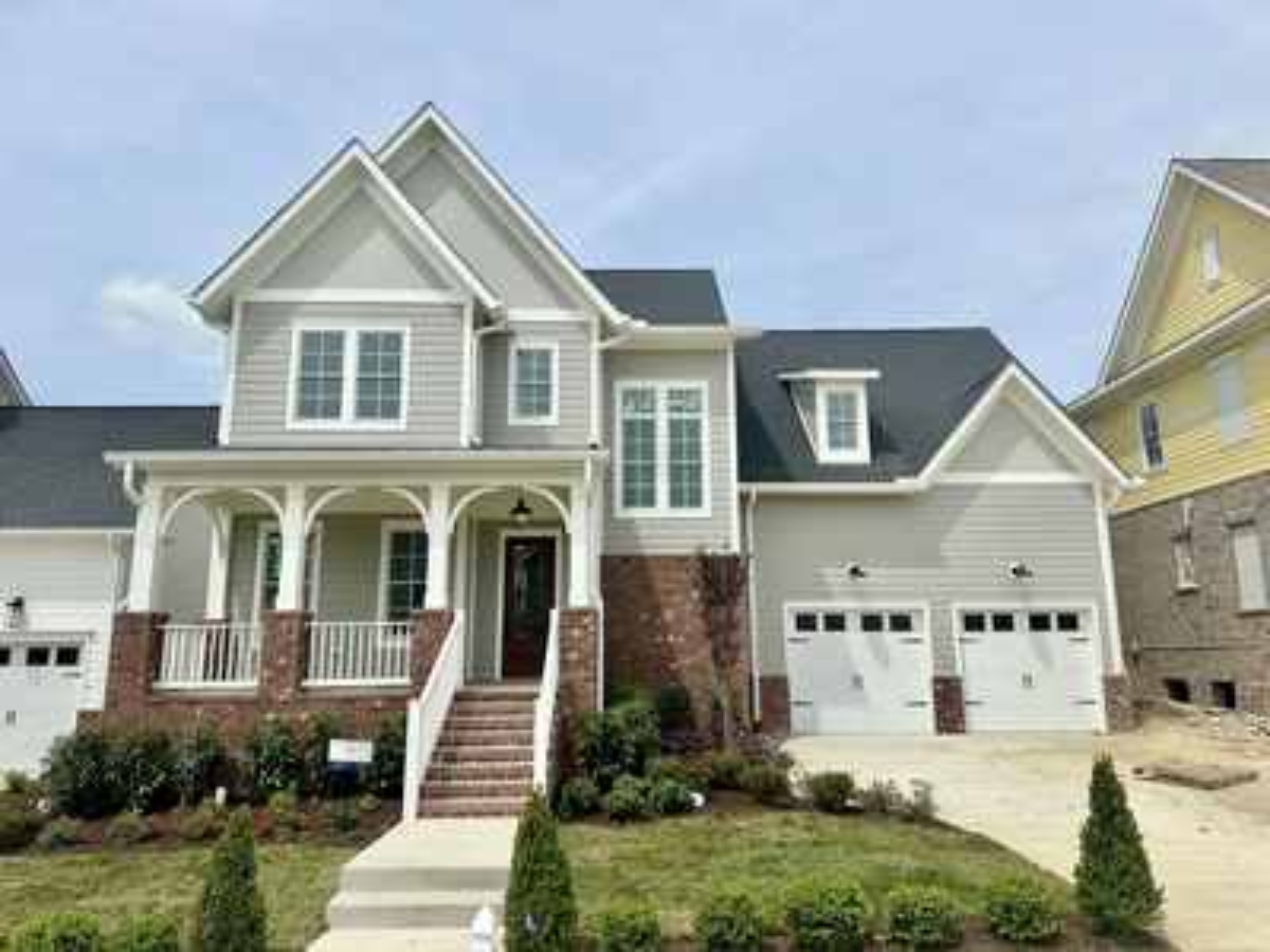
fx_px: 881
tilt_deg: +11.6
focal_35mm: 24
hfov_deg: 71.6
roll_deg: -0.2
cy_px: 476
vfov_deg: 56.8
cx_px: 635
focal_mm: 6.86
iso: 80
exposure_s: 1/7042
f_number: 1.78
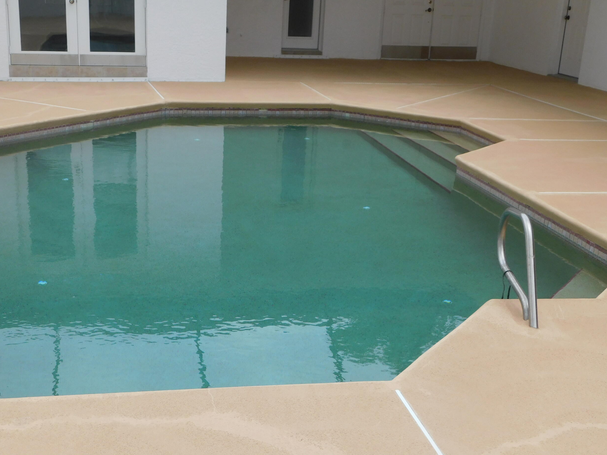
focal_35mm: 49
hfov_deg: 38.8
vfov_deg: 29.6
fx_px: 859
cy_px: 278
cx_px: 247
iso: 125
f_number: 3.6
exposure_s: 1/400
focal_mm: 7.1
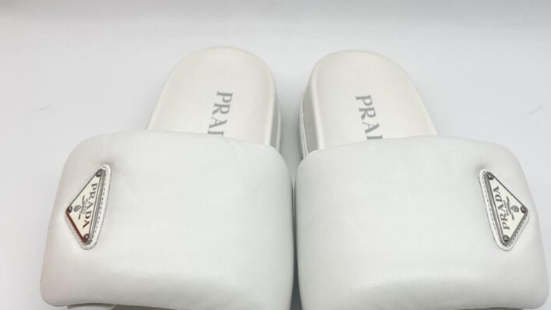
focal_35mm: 41
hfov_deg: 49.4
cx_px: 293
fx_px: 599
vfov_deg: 28.5
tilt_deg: -52.5
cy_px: 238
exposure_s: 1/253
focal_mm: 5.7
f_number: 1.5
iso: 40
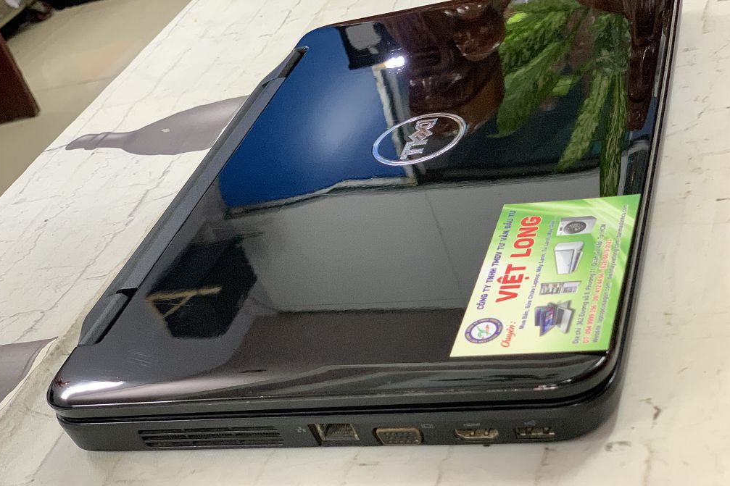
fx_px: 1115
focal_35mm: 55
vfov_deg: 24.6
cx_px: 360
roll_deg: +22.2
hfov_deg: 36.3
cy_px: 209
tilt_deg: -28.1
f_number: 2.4
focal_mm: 6
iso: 320
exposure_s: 1/50
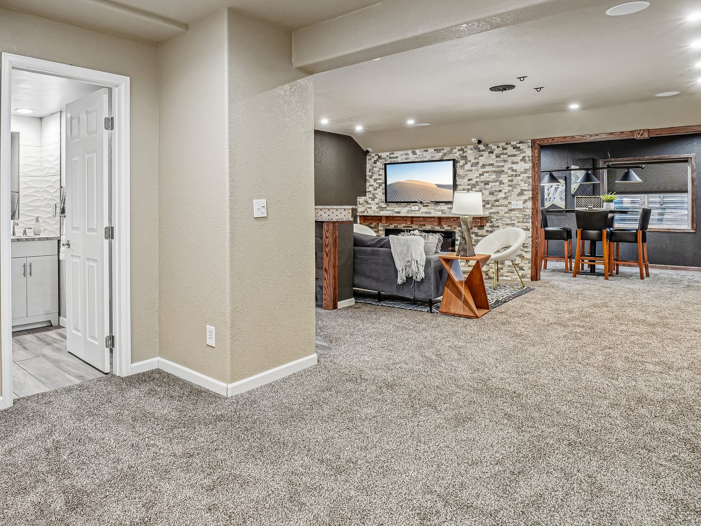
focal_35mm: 22
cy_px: 214
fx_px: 446
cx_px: 244
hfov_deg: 74.4
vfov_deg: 60.7
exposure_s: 1/10
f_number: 8
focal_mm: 10
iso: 400
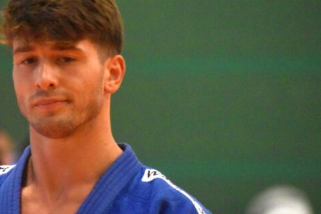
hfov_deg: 3.9
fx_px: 4734
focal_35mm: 531
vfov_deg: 2.6
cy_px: 103
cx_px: 79
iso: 12800
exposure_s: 1/800
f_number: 5.6
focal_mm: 220
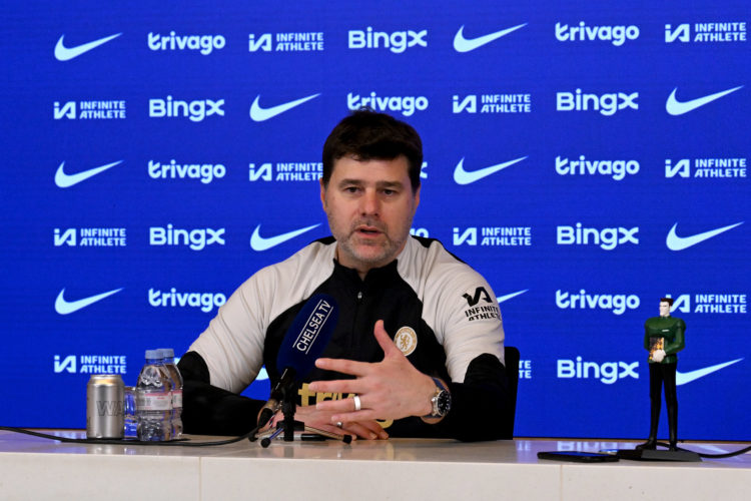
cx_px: 376
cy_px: 250
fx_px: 2941
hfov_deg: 14.6
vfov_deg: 9.7
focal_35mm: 141
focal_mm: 94
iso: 3200
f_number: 5.6
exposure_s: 1/250
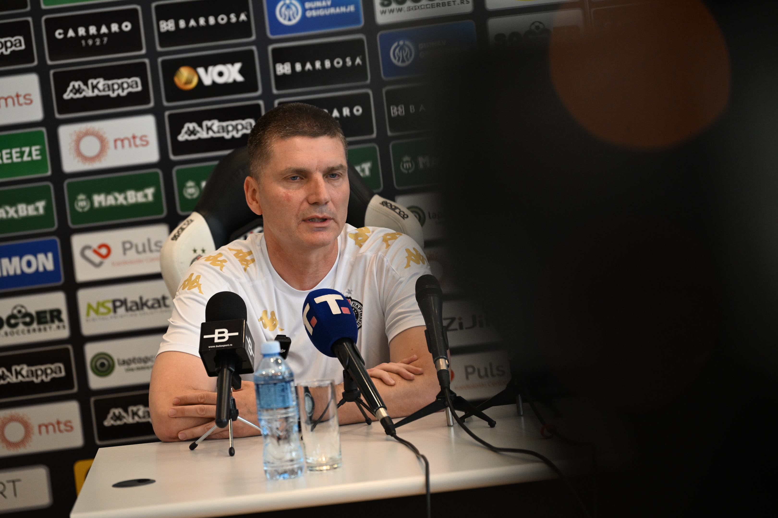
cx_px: 389
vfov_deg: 6.9
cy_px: 259
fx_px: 4322
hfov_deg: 10.3
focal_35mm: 200
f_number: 4
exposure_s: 1/200
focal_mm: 200
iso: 2000
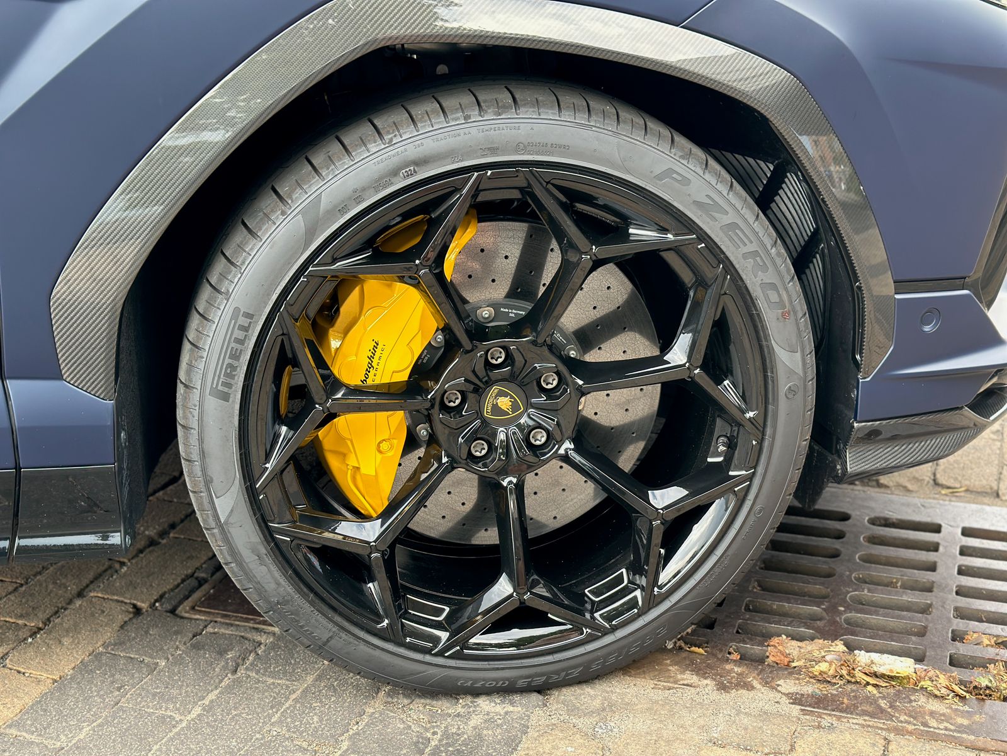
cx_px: 504
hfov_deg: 39.7
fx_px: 1396
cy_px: 378
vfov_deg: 30.3
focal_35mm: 48
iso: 100
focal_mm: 6.86
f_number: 1.78
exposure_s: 1/132
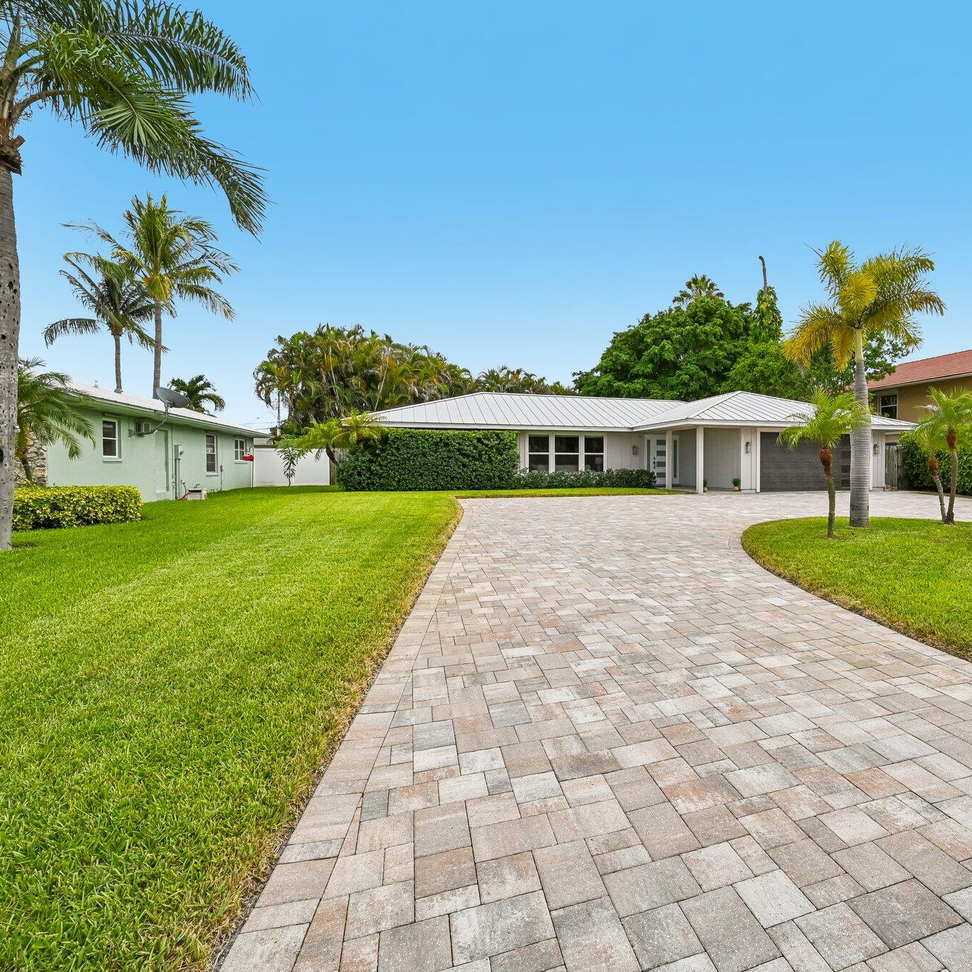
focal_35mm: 18
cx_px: 630
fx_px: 572
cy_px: 484
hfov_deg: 78.7
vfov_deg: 80.7
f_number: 8
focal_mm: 14
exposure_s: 1/1600
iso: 320
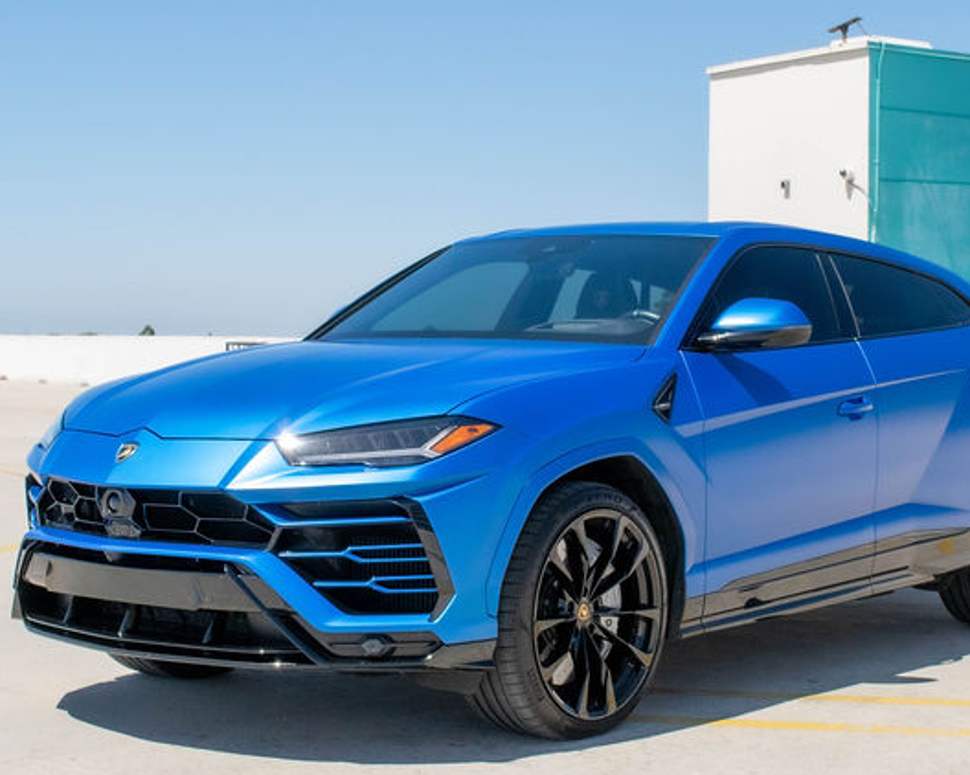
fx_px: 2009
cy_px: 337
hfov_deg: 27.1
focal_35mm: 70
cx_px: 559
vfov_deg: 21.8
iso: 400
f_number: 8
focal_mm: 24
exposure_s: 1/2000
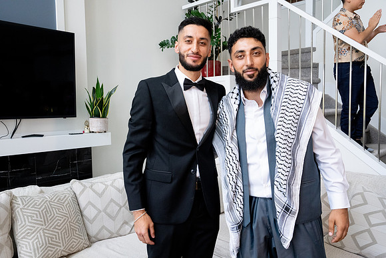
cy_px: 129
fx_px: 322
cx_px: 193
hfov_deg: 61.9
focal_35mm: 30
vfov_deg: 43.6
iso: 5000
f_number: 9
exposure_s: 1/160
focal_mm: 30
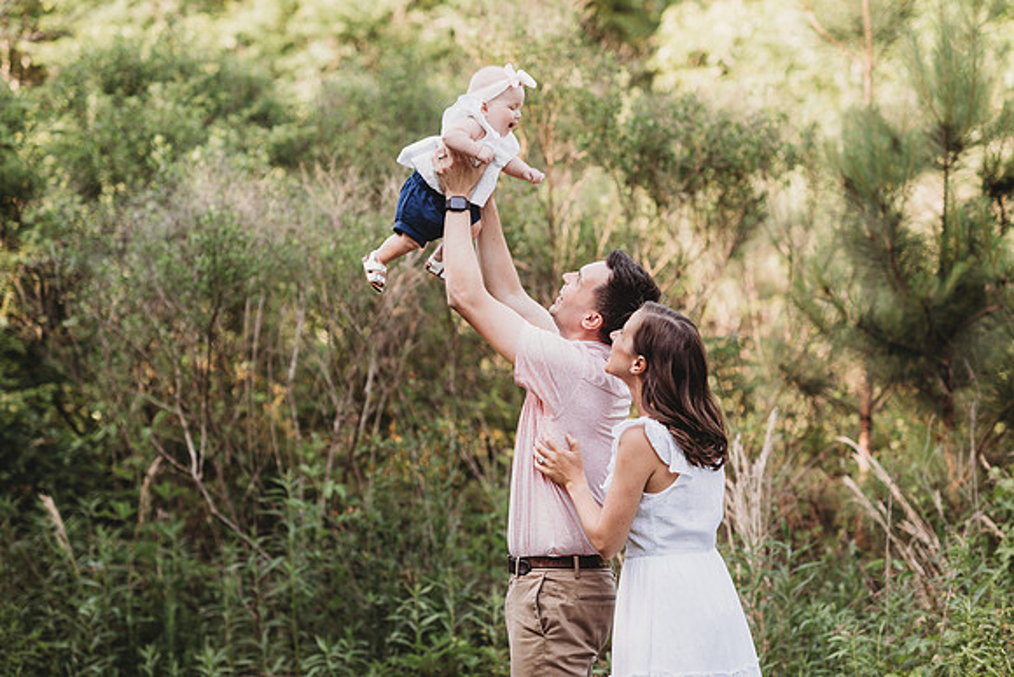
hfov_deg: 23.9
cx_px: 507
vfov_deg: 16.1
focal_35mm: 85
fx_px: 2395
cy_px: 338
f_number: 2.2
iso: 100
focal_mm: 85
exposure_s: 1/250
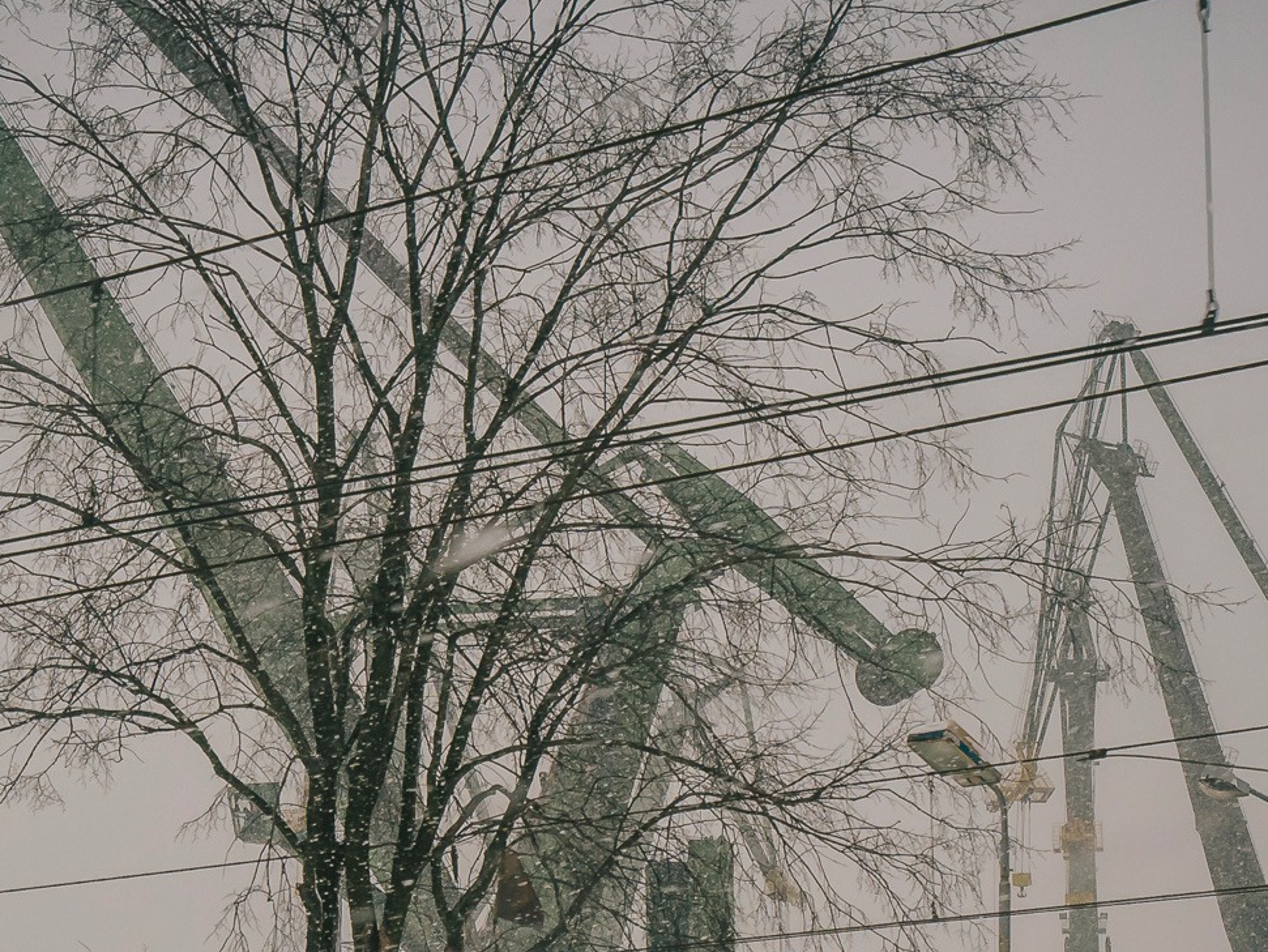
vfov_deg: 11.0
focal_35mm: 135
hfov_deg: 14.6
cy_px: 661
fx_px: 4947
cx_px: 424
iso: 400
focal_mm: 32
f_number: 5.6
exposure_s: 1/800
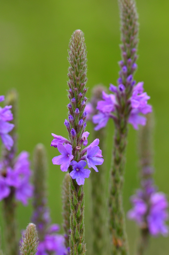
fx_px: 1114
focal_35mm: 158
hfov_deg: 8.7
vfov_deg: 13.1
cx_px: 84
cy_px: 128
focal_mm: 105
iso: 800
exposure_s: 1/1250
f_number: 7.1
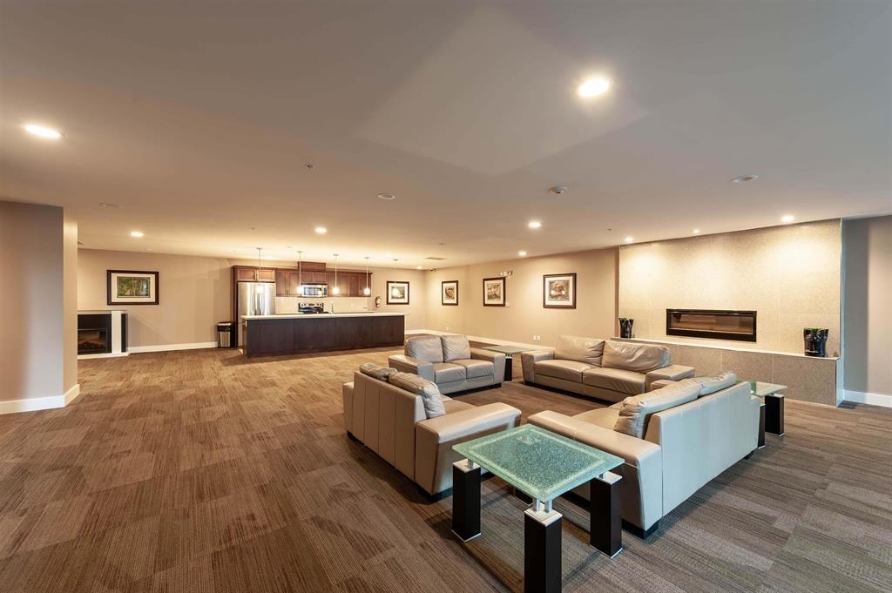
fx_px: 347
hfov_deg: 104.3
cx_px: 446
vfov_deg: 81.1
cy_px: 296
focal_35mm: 14
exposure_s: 1/4
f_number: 7.1
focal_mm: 14
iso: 100
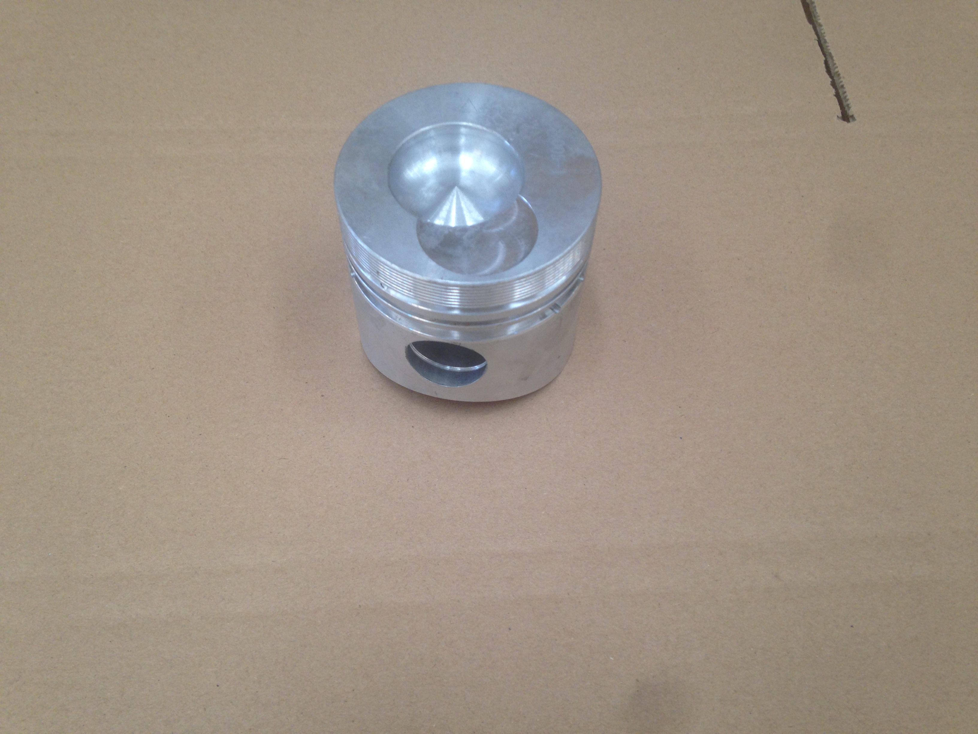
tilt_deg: -58.3
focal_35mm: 33
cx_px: 489
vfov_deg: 42.9
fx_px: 932
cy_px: 367
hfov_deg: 55.4
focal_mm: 4.12
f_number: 2.4
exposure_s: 1/24
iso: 50
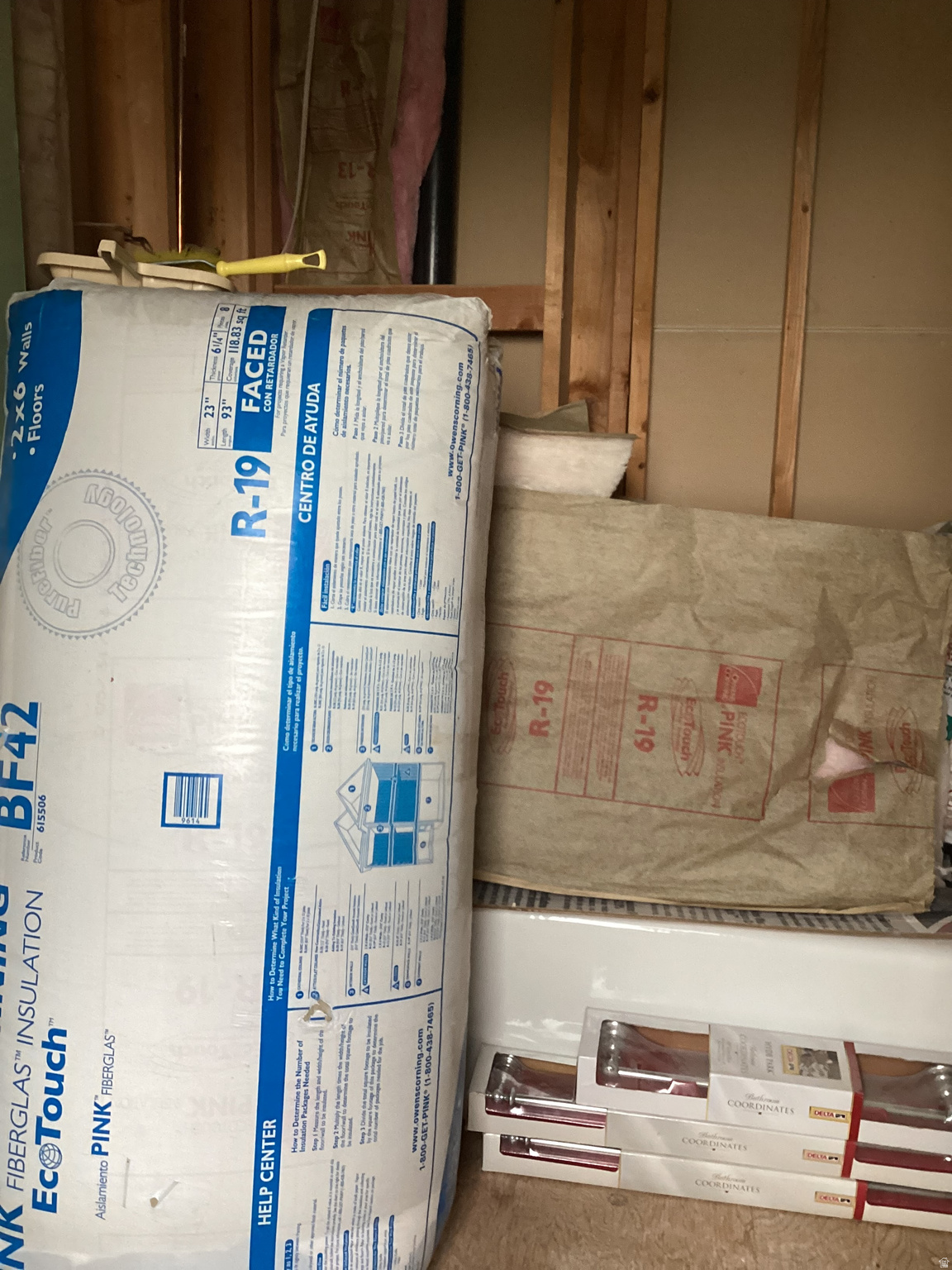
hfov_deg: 45.4
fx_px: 1137
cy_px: 635
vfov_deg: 58.4
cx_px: 476
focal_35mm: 31
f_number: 2.4
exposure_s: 1/60
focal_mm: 3.3
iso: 160
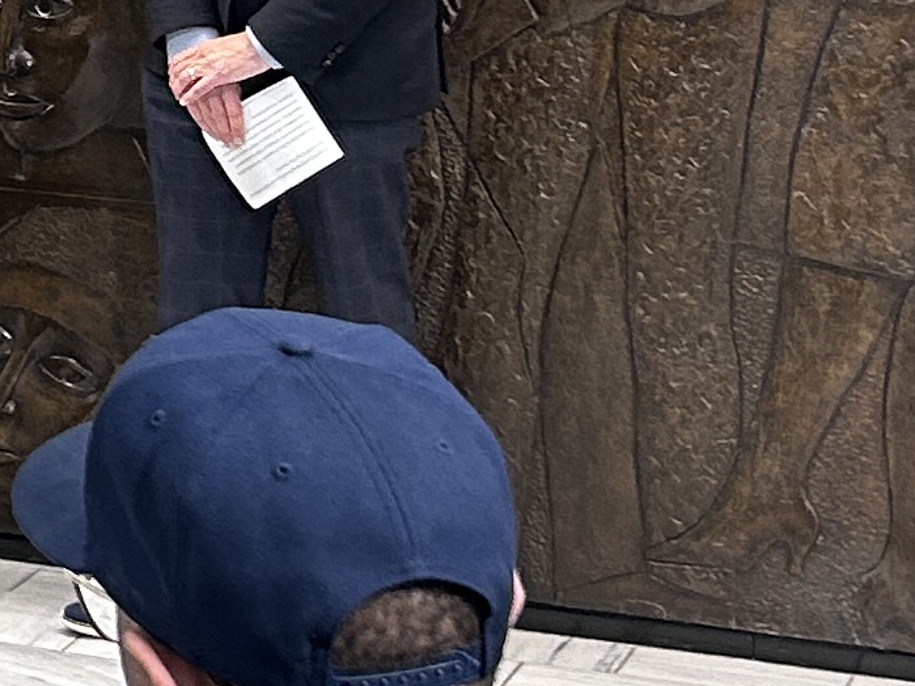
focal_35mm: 150
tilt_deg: -3.3
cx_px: -888
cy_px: -181
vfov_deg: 9.7
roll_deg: -0.2
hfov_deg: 11.8
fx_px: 3964
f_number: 1.5
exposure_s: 1/60
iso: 125
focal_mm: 5.7
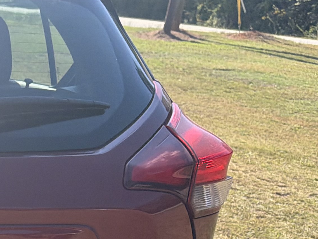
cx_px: -129
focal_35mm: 85
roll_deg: -2.7
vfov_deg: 16.4
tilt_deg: -23.4
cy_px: 309
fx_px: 781
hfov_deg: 20.4
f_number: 1.78
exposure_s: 1/8130
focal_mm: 6.76
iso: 320
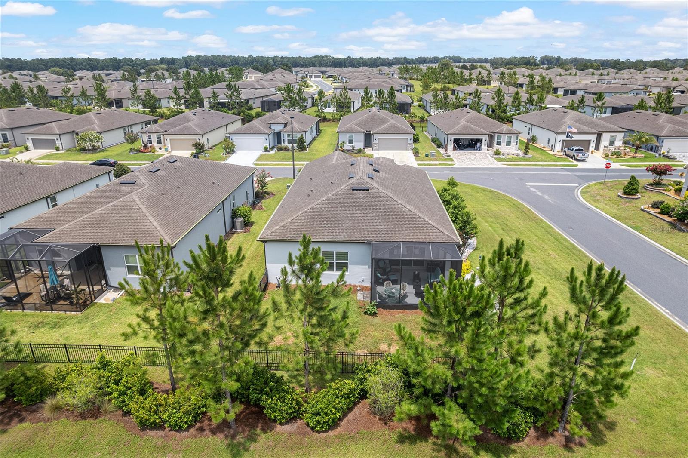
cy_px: 229
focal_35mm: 22
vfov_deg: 57.2
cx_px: 344
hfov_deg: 78.6
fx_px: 420
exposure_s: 1/1600
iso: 100
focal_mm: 8.38
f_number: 2.8
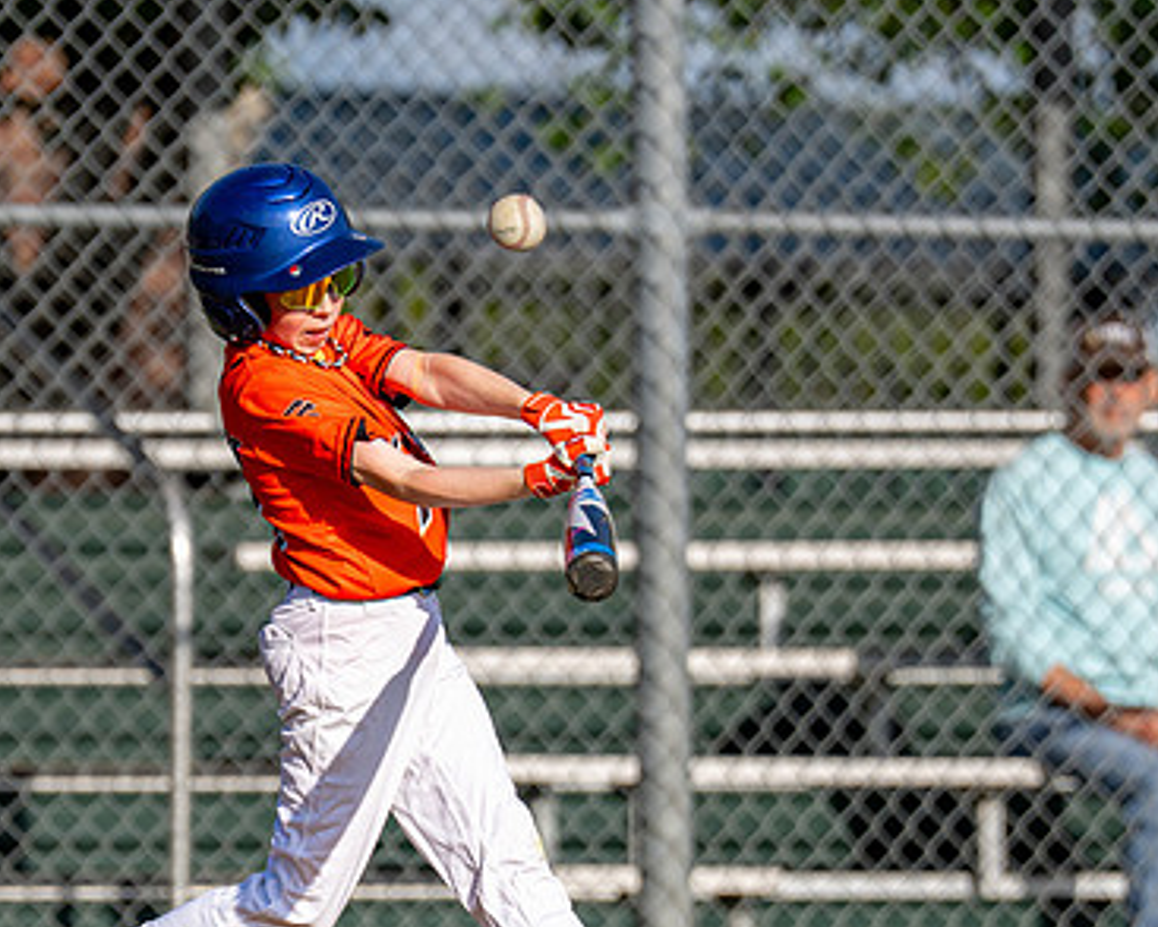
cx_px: 354
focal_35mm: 604
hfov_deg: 3.2
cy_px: 568
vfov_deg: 2.6
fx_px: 20711
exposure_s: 1/2500
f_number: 2.8
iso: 100
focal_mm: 200
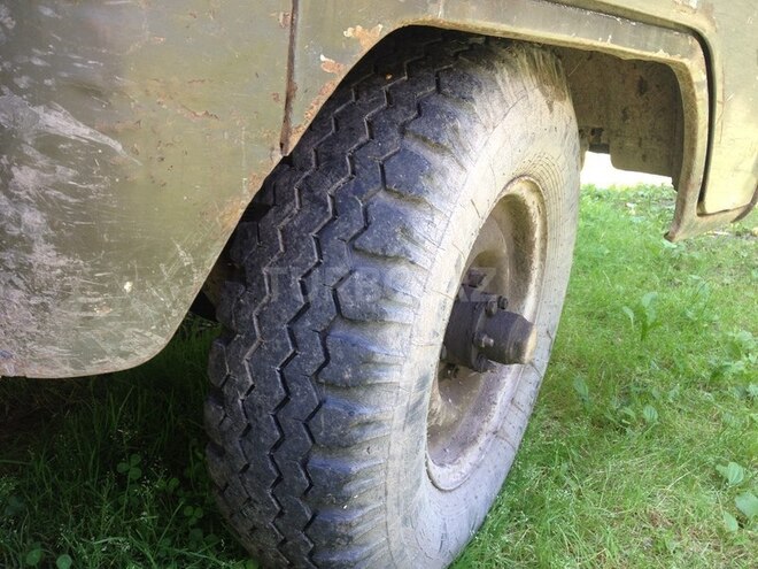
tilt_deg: -22.9
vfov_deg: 40.7
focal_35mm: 35
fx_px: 766
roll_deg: +0.6
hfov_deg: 52.6
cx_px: 379
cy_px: 284
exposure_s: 1/60
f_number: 2.4
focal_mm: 4.28
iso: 64
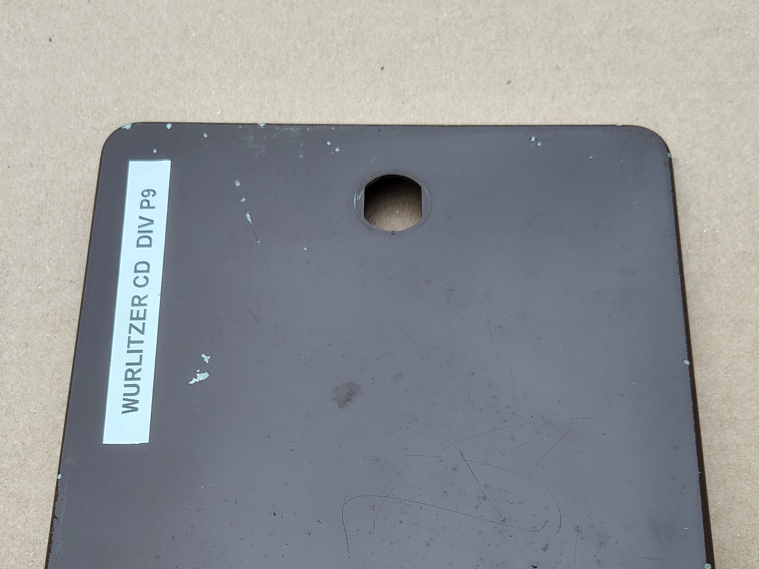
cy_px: 451
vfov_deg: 32.7
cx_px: 389
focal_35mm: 43
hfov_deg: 43.8
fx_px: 943
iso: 125
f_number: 1.8
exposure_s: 1/100
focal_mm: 5.56
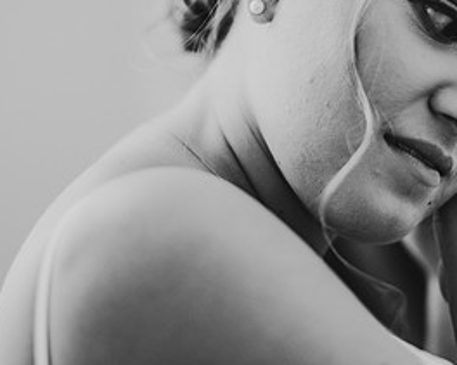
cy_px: 91
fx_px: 1393
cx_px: 301
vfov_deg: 14.9
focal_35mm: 103
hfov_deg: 18.6
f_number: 1.4
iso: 200
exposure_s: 1/200
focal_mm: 50
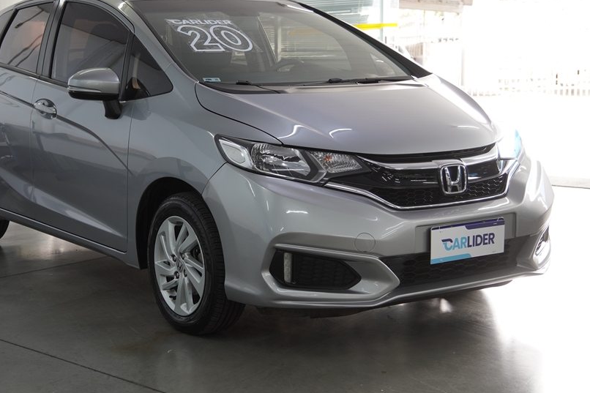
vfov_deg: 22.2
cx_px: 240
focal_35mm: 61
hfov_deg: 32.8
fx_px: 999
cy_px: 165
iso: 250
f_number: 2.8
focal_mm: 32
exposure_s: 1/50
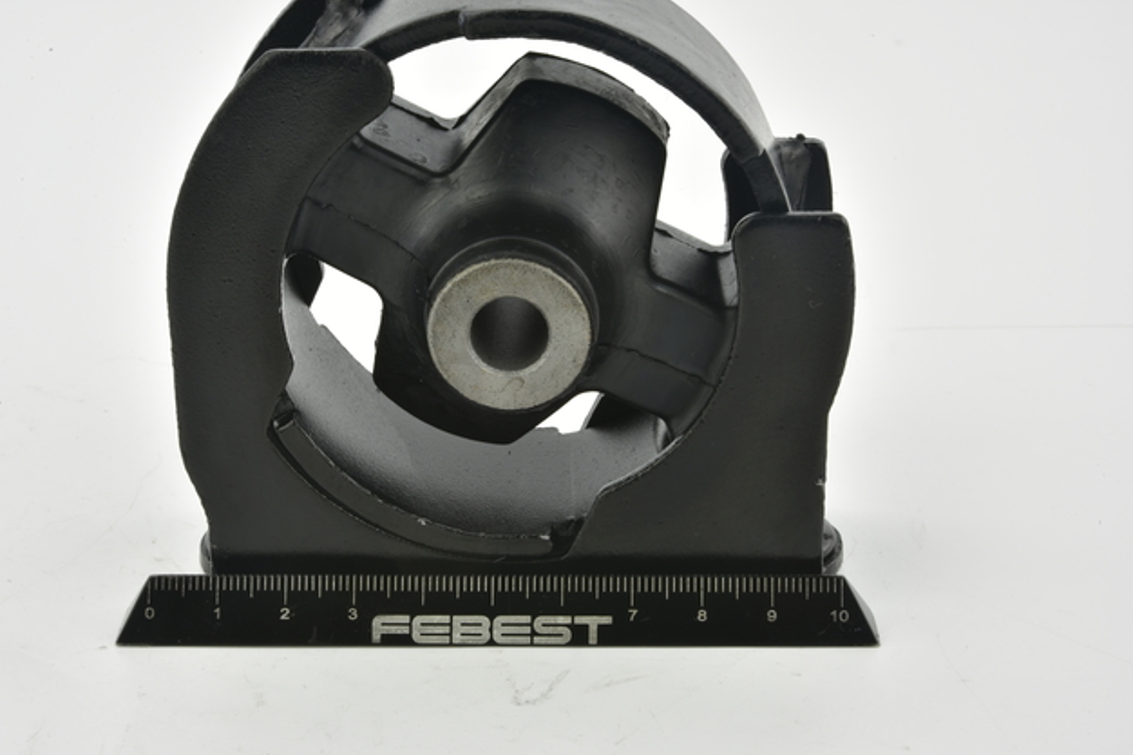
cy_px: 368
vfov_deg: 19.7
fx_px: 2171
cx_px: 503
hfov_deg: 29.2
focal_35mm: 69
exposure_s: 1/2.5
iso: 64
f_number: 32
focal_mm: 60
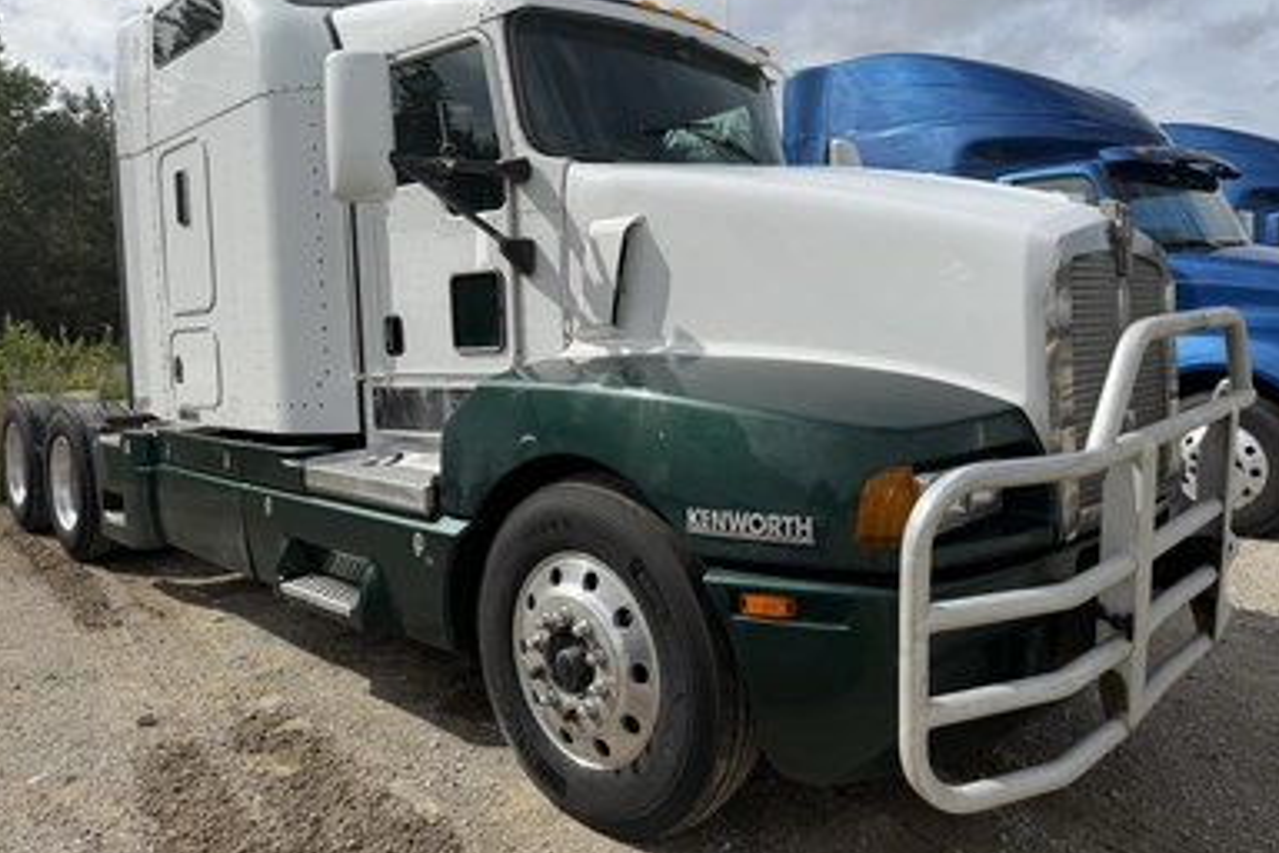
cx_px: 646
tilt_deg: -3.0
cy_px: 393
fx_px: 924
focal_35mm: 26
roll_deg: +3.2
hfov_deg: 69.4
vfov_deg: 49.5
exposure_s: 1/7353
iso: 80
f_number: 1.78
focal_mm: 6.76
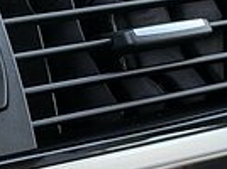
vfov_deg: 7.3
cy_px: -155
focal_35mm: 196
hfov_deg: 9.8
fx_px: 1283
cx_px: -115
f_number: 1.78
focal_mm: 6.76
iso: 64
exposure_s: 1/173
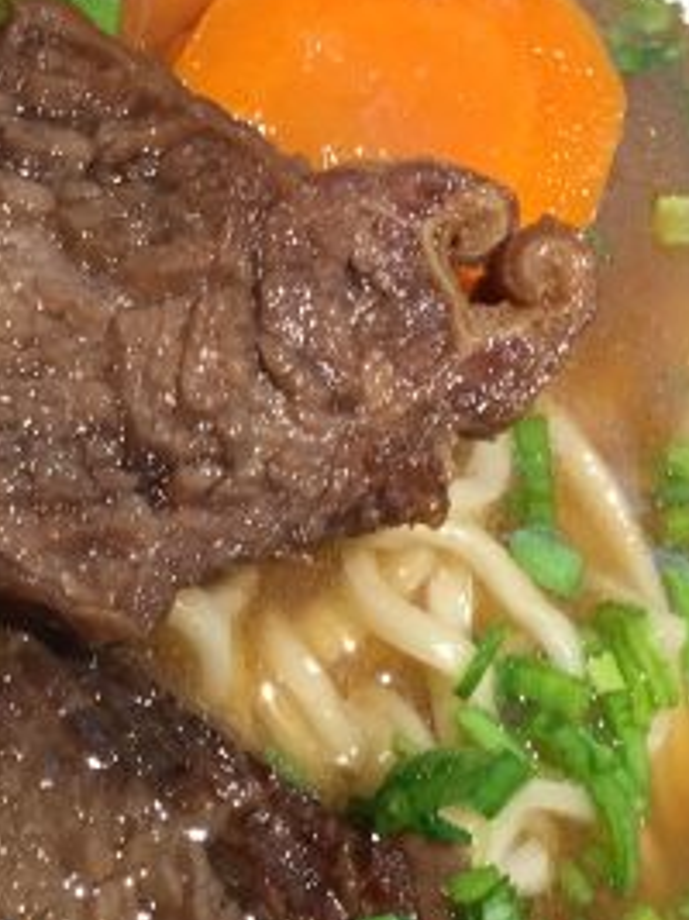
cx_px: 177
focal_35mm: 76
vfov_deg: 25.5
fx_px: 2019
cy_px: 634
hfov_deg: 19.2
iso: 125
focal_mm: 4.15
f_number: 2.2
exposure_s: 1/33
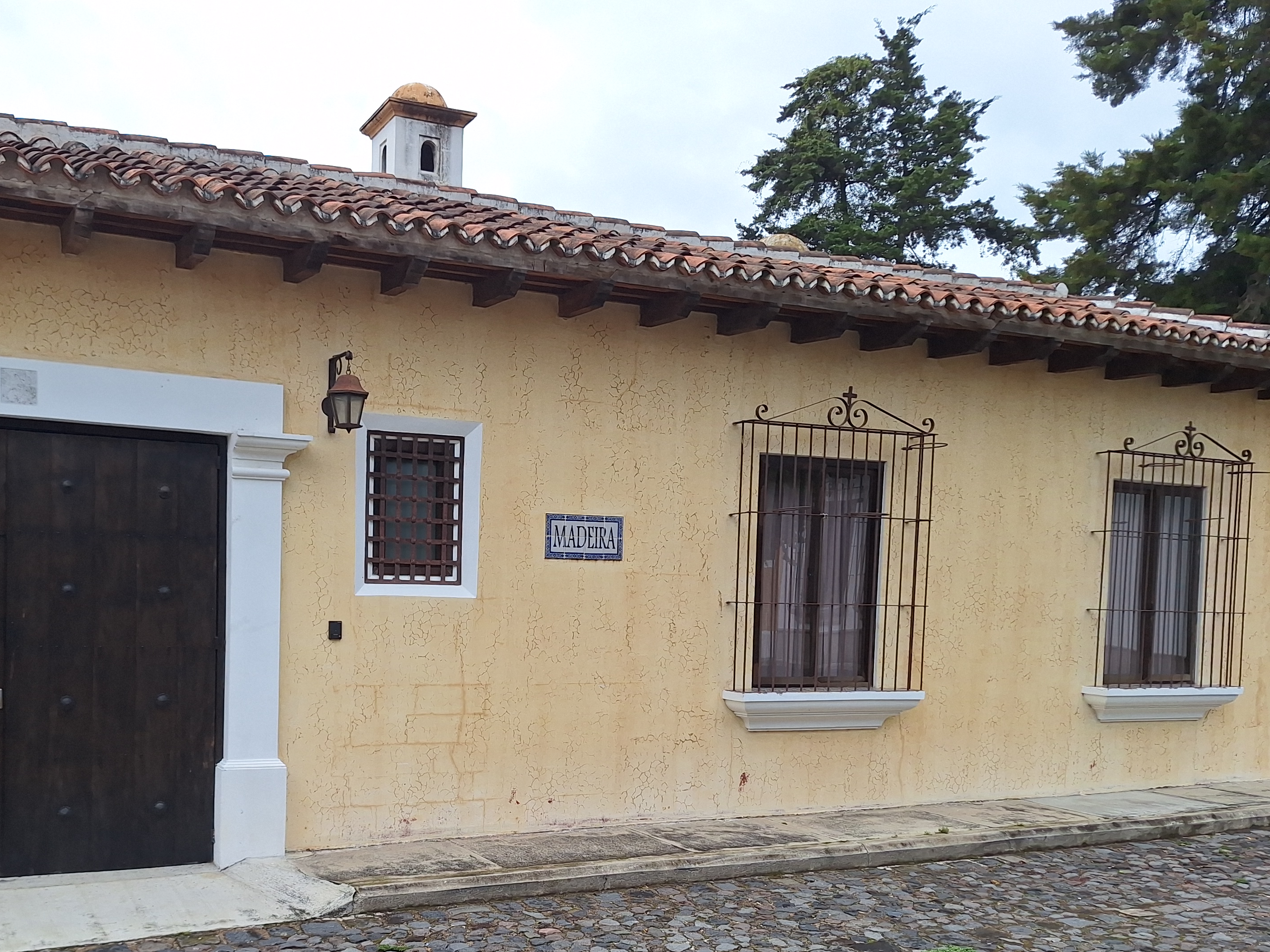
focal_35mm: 33
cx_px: 420
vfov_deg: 42.3
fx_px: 1211
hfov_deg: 54.2
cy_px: 645
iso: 40
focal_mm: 5.54
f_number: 1.8
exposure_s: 1/1040
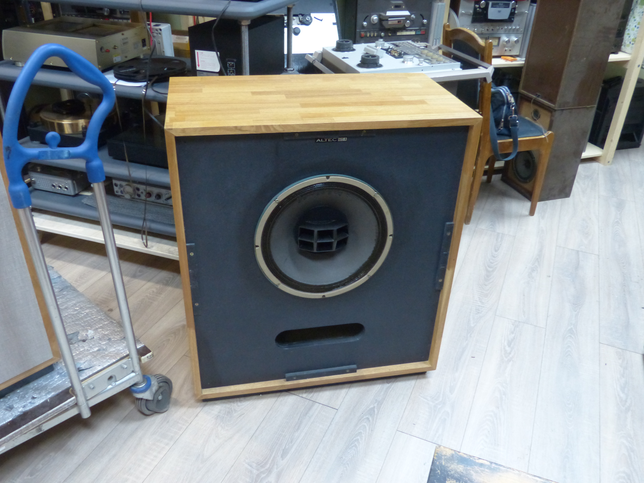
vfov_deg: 48.2
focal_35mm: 29
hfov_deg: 61.7
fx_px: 540
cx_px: 322
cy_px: 242
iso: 400
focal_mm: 5.3
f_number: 4.5
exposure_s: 1/6
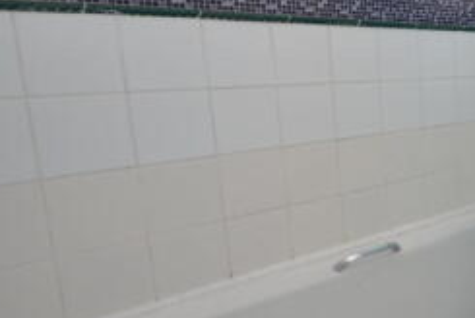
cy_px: 155
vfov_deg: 33.5
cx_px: 543
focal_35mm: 40
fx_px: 528
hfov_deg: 38.5
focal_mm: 10
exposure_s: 1/60
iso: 100
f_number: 4
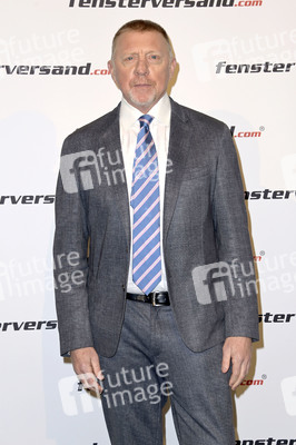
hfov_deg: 16.6
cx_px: 148
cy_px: 222
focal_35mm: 82
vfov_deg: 24.8
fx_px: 1013
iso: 640
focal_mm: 82
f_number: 5.6
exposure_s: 1/250
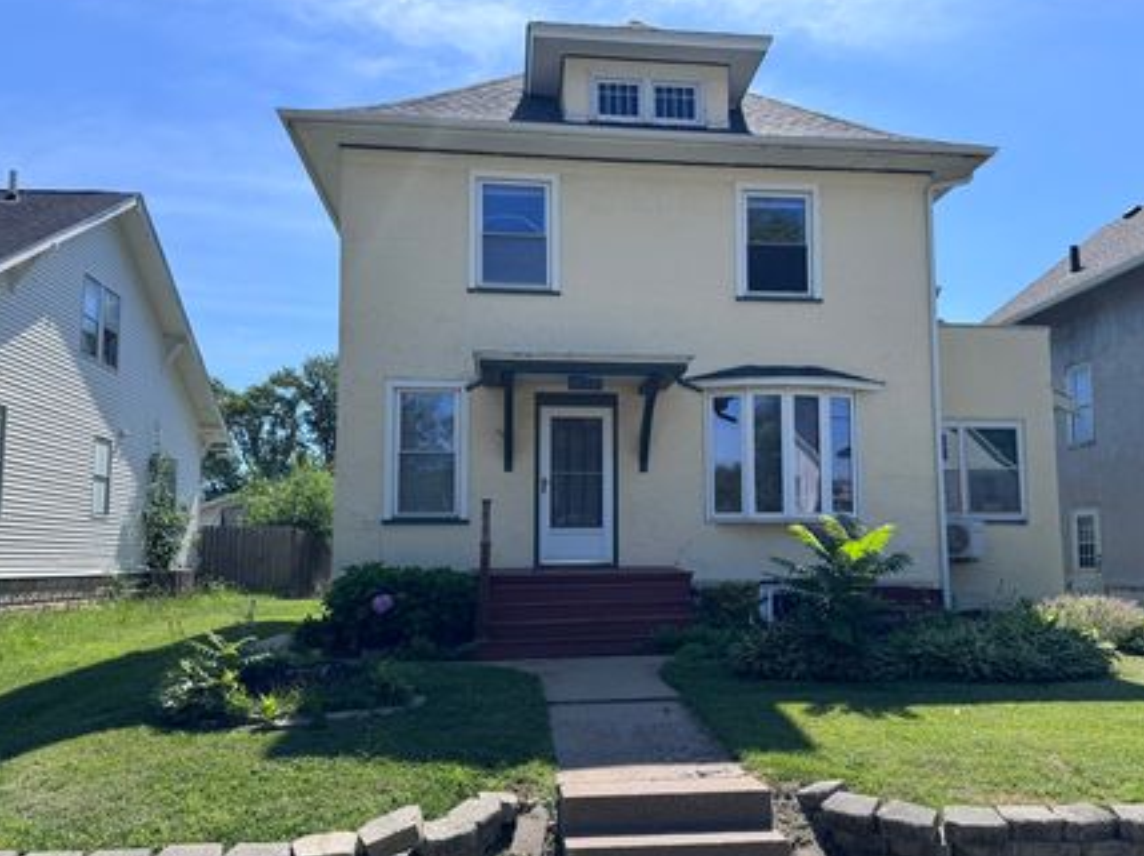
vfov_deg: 49.6
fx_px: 925
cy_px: 460
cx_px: 616
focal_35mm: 28
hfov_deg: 63.4
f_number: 1.78
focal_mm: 6.76
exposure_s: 1/4049
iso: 80
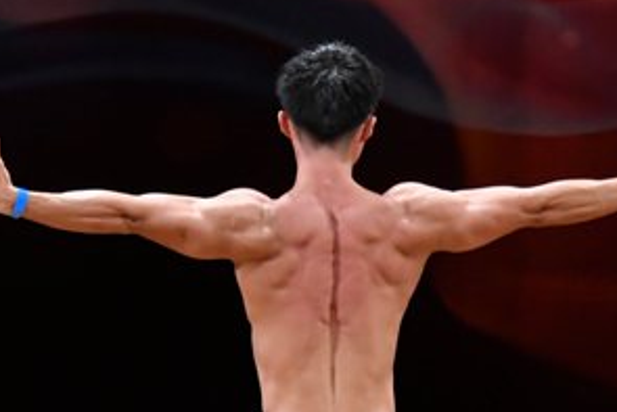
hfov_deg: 3.3
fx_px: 10802
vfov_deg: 2.2
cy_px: 425
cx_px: 342
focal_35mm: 630
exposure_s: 1/400
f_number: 5.6
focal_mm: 160
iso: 3200
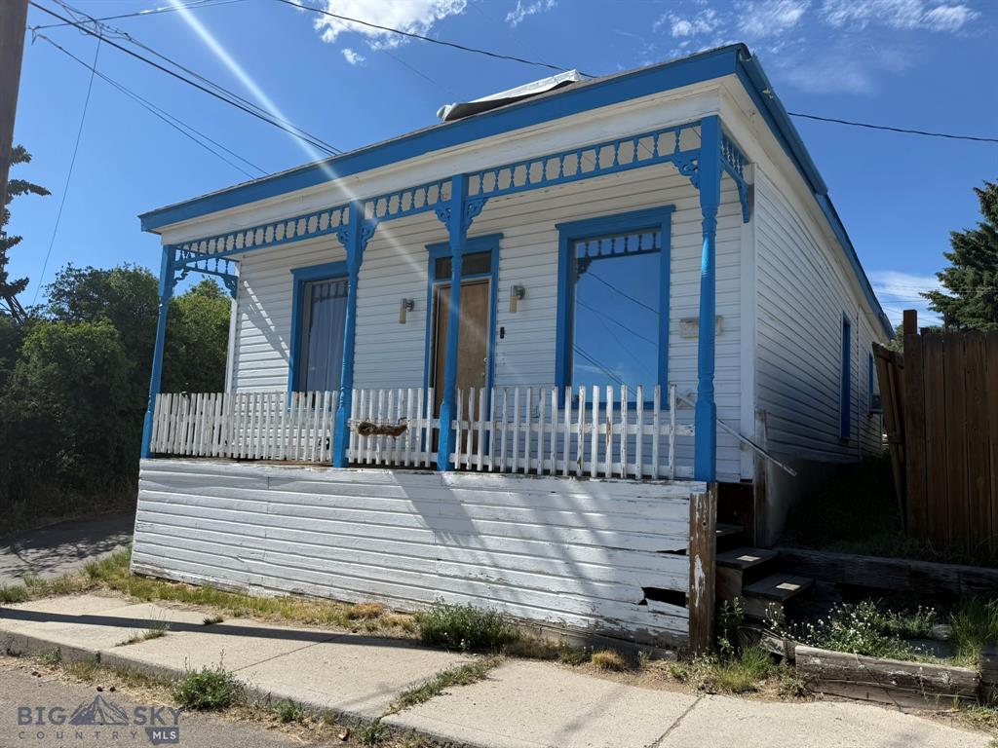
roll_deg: -3.0
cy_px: 374
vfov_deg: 56.8
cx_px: 499
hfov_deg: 71.6
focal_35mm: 24
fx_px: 692
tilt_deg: +7.0
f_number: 1.78
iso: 80
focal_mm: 6.76
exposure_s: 1/4405
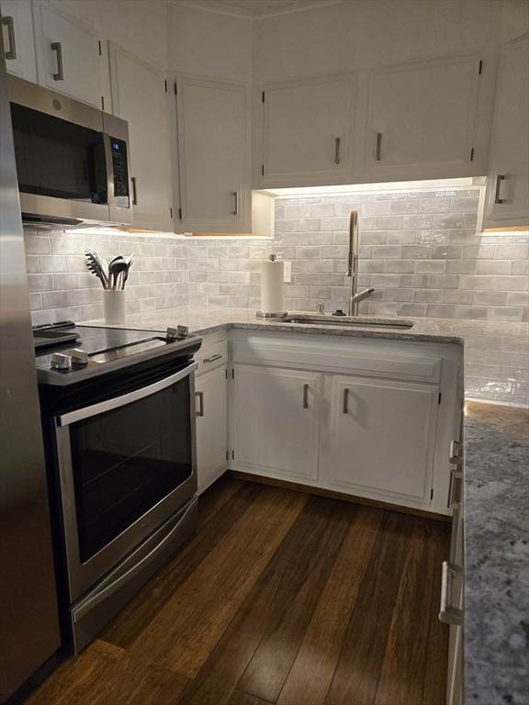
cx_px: 264
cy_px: 352
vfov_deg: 73.9
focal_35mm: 23
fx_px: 469
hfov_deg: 58.9
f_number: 1.8
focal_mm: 5.4
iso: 250
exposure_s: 1/120
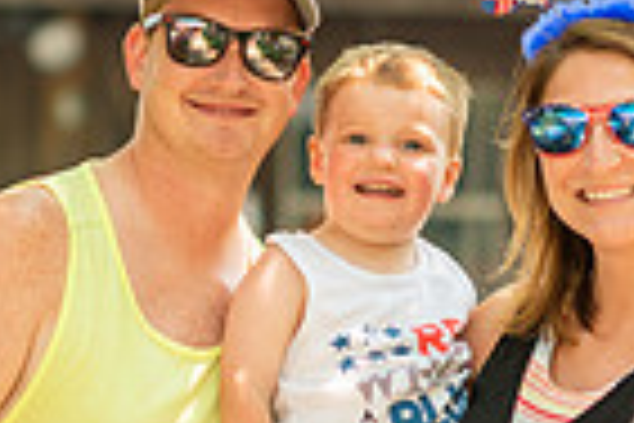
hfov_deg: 5.9
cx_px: 288
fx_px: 6163
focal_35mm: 350
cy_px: 425
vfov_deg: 3.9
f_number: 2
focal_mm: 85
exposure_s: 1/200
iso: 80
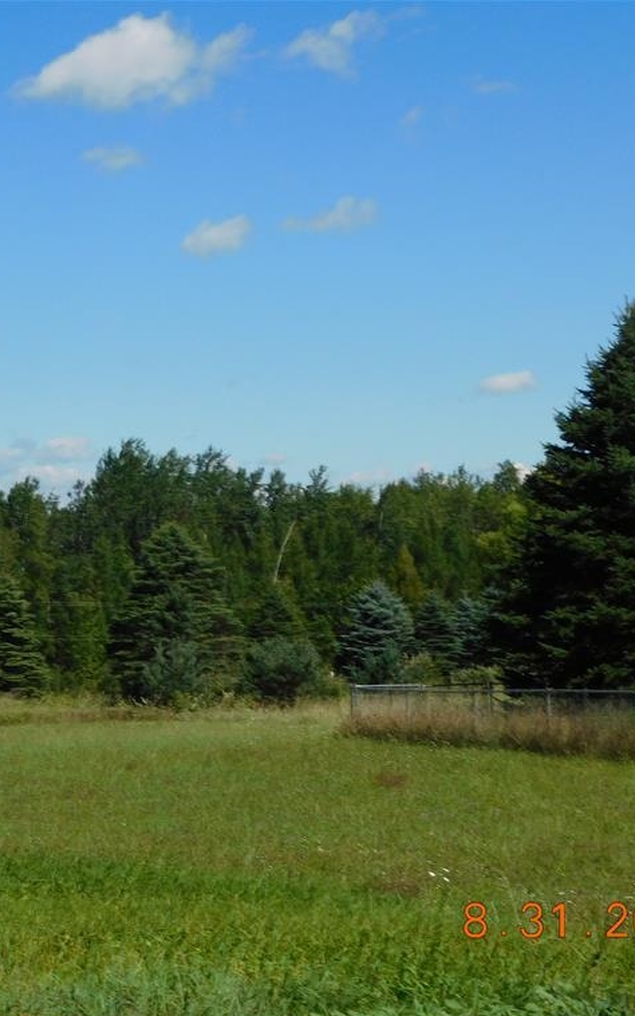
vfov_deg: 28.2
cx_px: 115
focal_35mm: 73
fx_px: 2021
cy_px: 513
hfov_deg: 17.7
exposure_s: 1/400
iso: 125
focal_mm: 9
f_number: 7.6
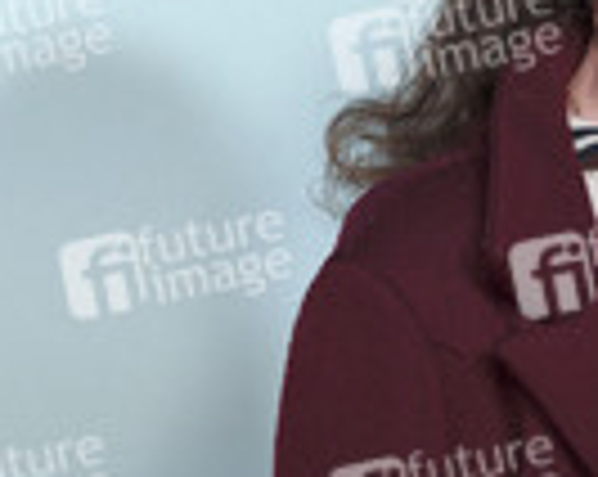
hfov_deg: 5.8
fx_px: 5797
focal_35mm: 328
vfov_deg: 4.7
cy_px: 153
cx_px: 955
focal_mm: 103
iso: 500
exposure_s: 1/250
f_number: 2.8
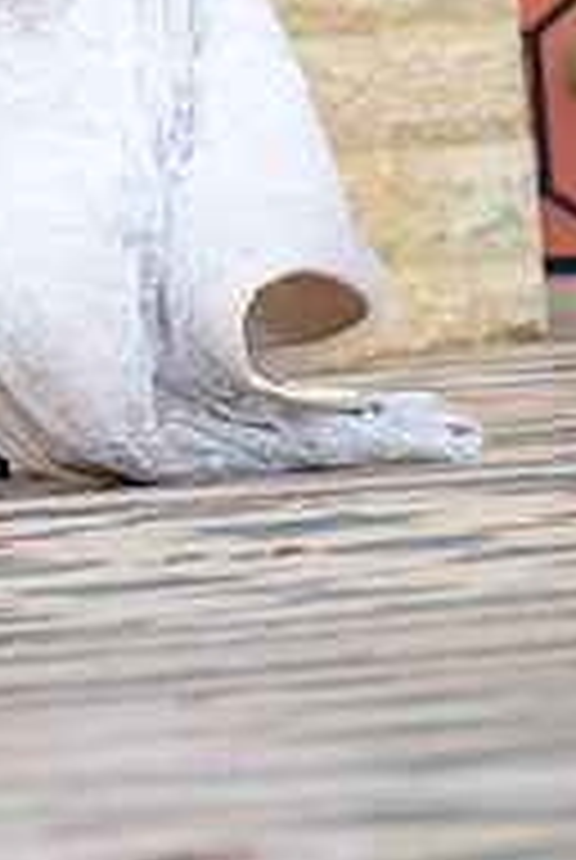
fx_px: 11238
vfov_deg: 4.4
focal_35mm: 470
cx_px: 148
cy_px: -36
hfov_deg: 2.9
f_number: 2.8
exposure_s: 1/2000
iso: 400
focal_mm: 200
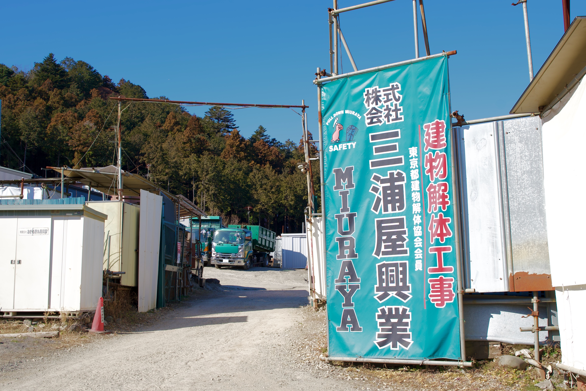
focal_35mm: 42
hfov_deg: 46.4
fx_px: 684
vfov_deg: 31.9
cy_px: 196
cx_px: 293
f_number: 8
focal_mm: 28
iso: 100
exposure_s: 1/160
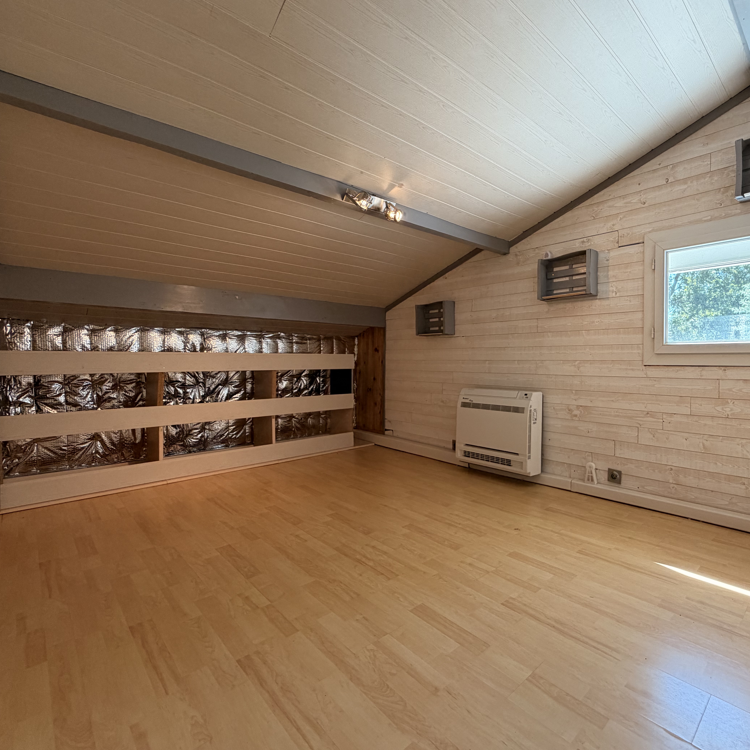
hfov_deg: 82.5
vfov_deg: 84.0
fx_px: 417
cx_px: 464
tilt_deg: -0.7
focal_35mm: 17
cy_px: 366
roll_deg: +0.2
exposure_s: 1/100
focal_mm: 2.22
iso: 200
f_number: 2.2
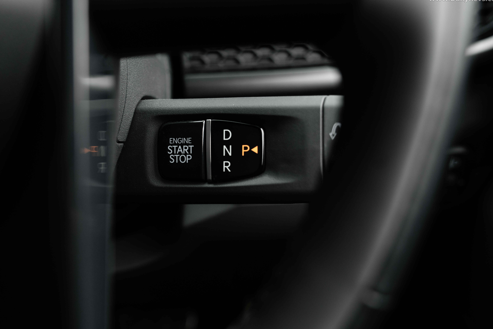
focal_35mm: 42
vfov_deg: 31.9
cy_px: 170
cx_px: 240
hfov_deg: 46.4
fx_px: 575
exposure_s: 1/320
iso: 800
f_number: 4
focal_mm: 39
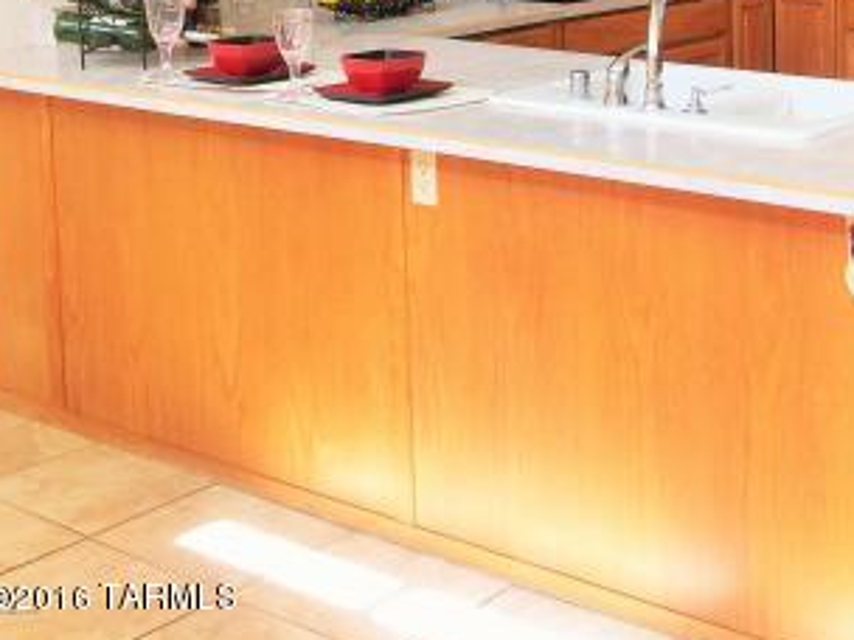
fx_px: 1505
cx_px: 871
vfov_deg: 22.9
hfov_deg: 29.4
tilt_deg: -5.5
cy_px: -20
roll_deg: -0.8
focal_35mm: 61
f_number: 2.2
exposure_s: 1/40
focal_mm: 4.15
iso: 32
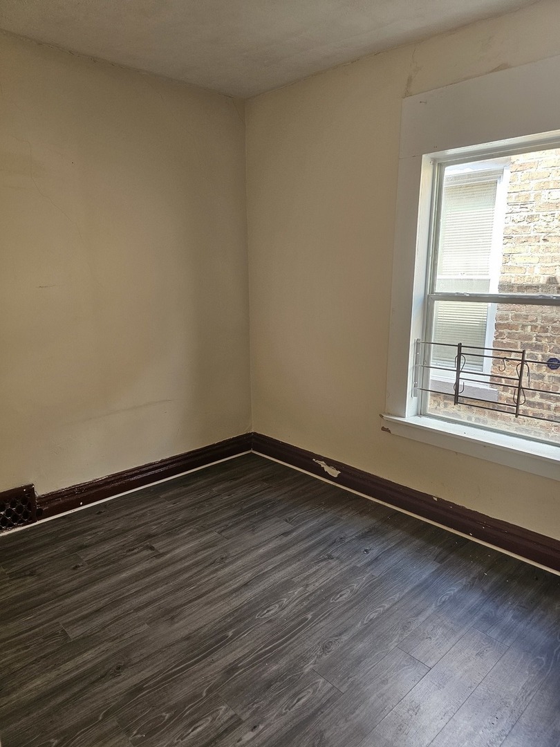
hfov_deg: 58.9
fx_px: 496
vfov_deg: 73.9
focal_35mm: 23
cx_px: 280
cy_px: 374
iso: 200
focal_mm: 6.3
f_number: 1.7
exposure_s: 1/180
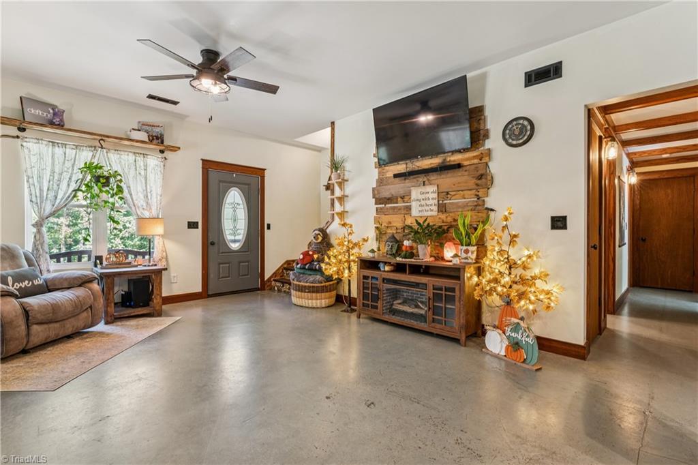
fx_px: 320
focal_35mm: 16
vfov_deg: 72.0
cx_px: 349
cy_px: 232
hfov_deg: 95.0
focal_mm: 16.5
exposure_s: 4
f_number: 13
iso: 100
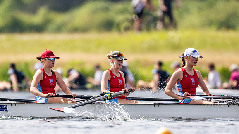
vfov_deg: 1.3
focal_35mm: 946
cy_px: 78
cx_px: 120
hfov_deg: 2.3
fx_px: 5995
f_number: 4
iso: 180
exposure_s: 1/2500
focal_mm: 600
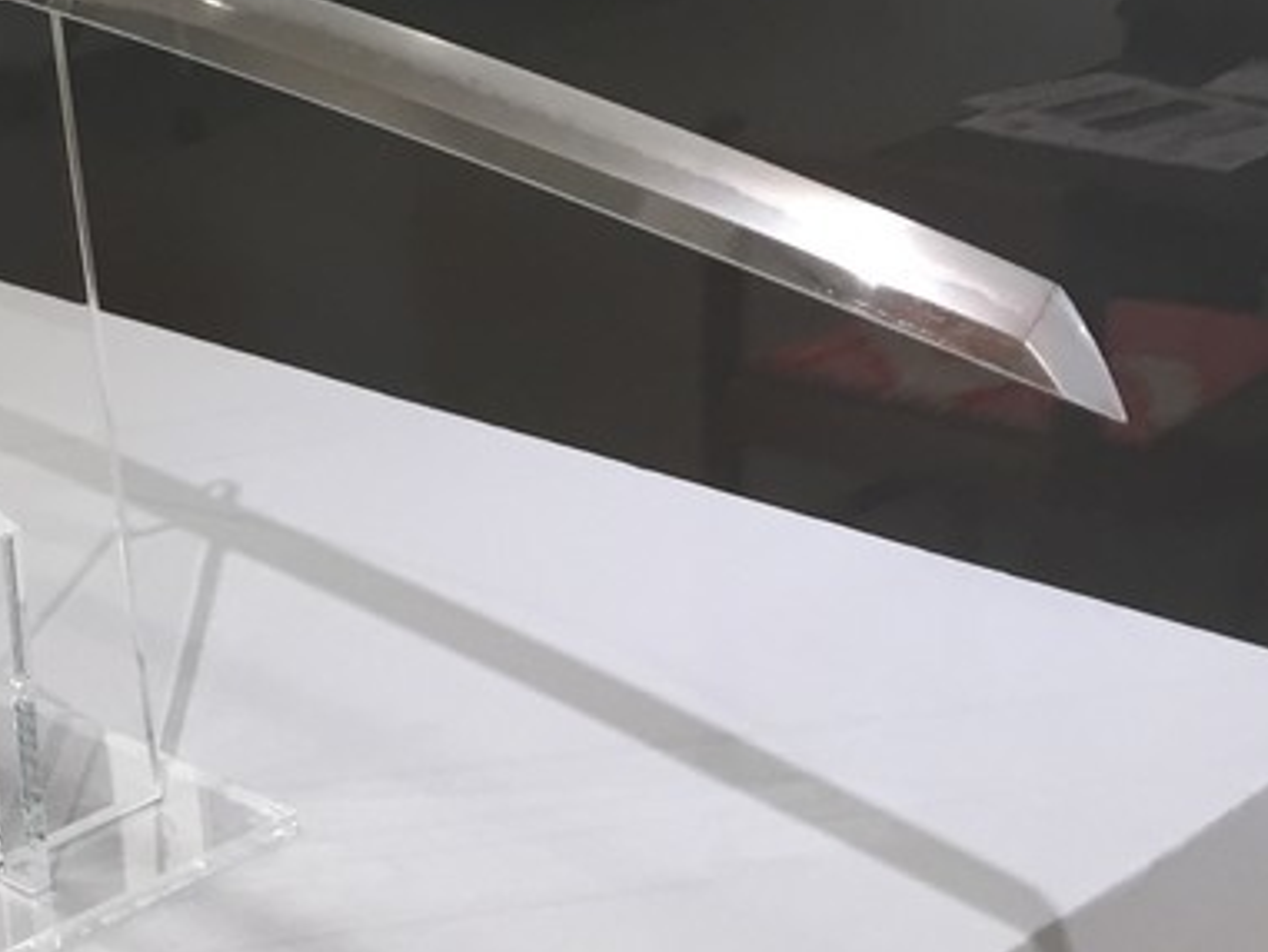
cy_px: 533
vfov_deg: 18.9
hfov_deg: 24.3
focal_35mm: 78
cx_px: 136
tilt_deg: -20.9
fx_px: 2858
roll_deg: +4.2
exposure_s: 1/30
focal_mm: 4.15
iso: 64
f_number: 2.2
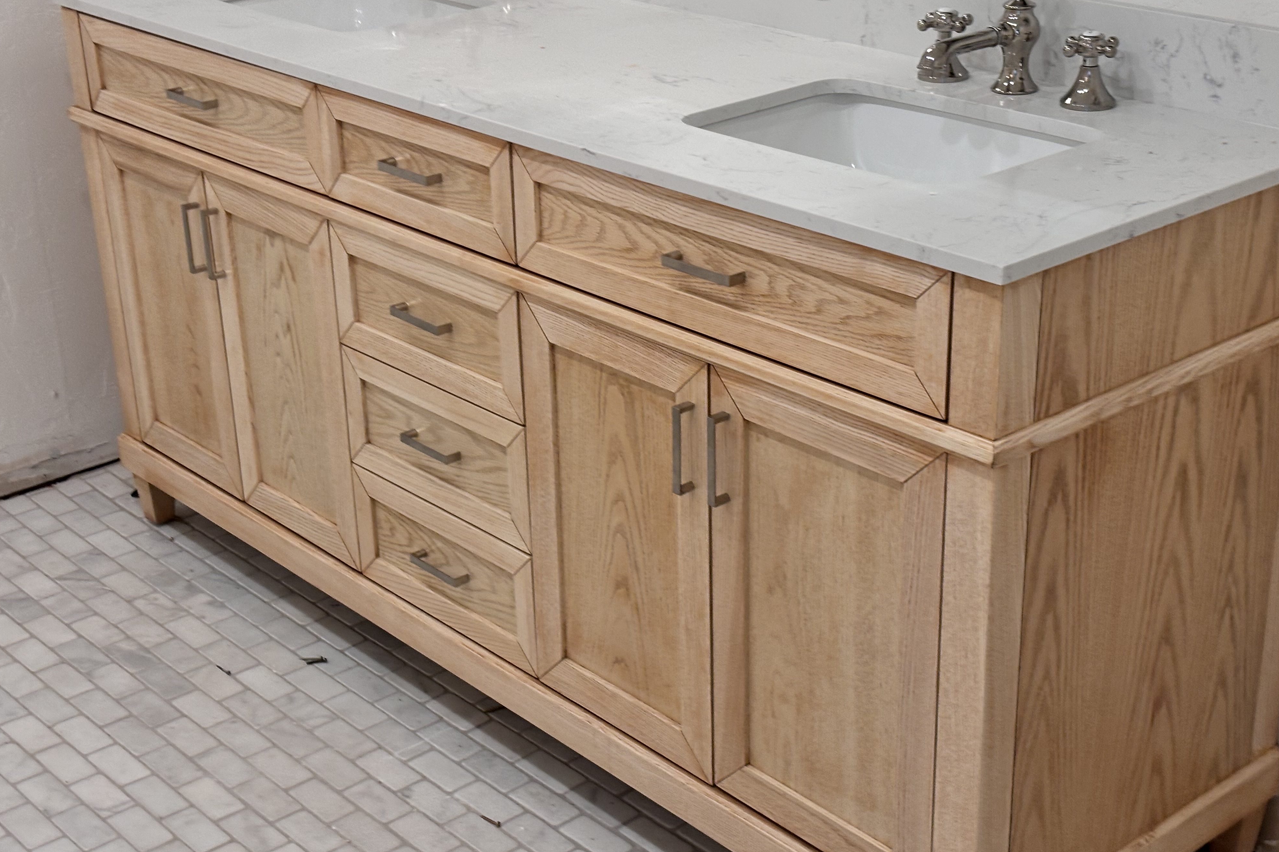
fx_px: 1954
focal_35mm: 55
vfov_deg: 24.6
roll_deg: +1.0
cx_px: 636
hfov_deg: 36.2
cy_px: 410
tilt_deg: -20.9
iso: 50
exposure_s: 1/60
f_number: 1.6
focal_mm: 5.96
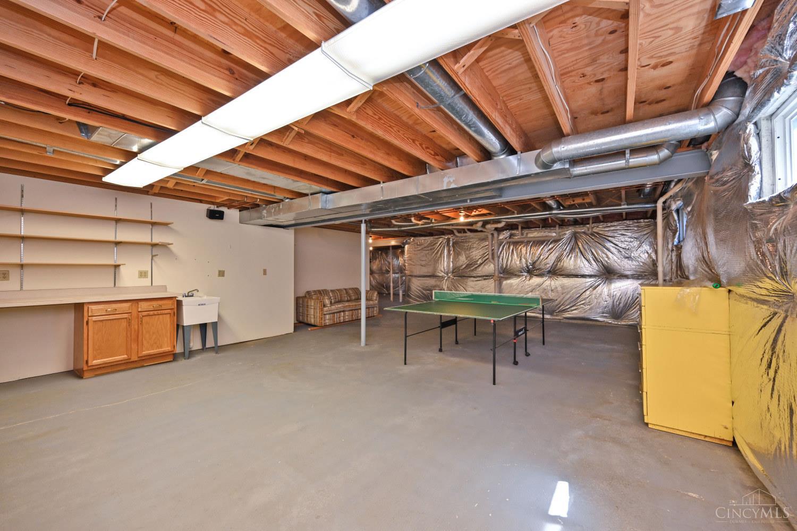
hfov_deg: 104.3
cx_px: 398
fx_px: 310
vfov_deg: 81.2
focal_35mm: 14
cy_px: 266
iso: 200
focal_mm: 14
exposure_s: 1/80
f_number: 4.5
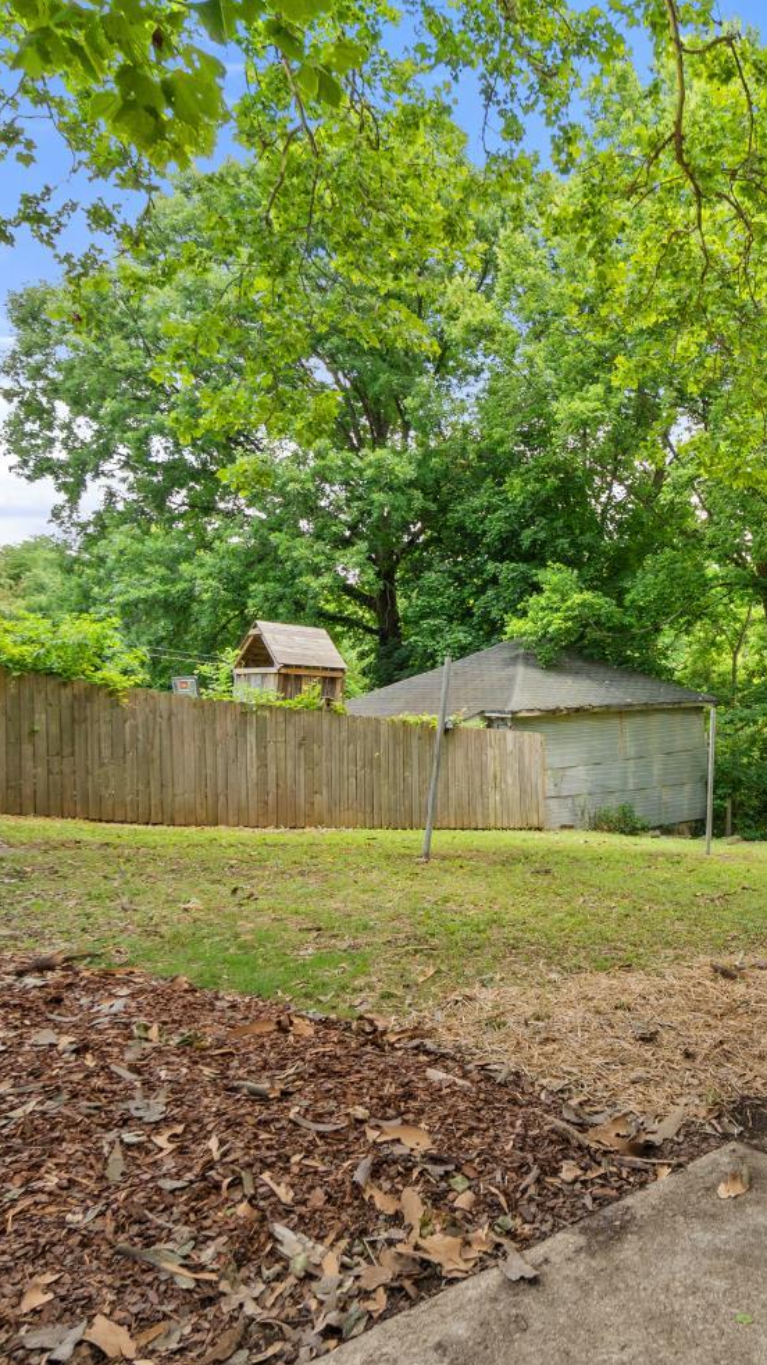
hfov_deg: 44.8
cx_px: 638
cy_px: 694
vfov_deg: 76.3
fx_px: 868
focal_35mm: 24
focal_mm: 10
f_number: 7.1
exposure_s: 1/100
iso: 250
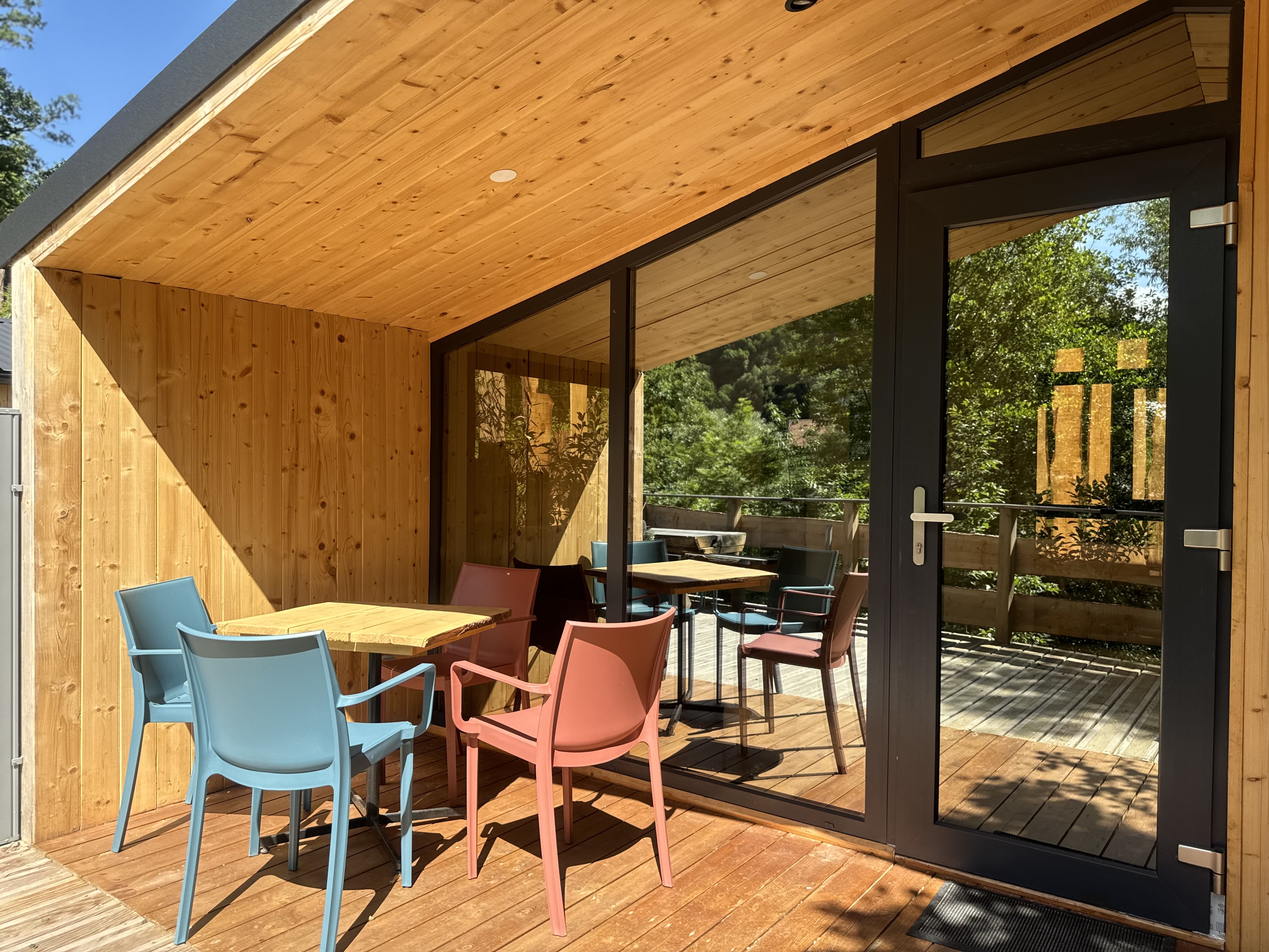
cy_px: 476
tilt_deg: -0.9
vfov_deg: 56.8
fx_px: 880
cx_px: 634
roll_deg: -0.3
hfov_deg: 71.6
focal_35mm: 24
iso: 80
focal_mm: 6.76
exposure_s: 1/1193
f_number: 1.78
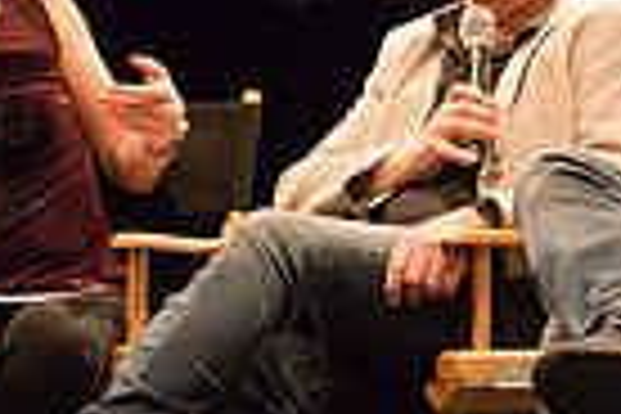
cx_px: 882
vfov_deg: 4.7
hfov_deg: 6.9
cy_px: 146
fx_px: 5071
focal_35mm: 294
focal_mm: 70
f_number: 3.2
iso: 4000
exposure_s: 1/200
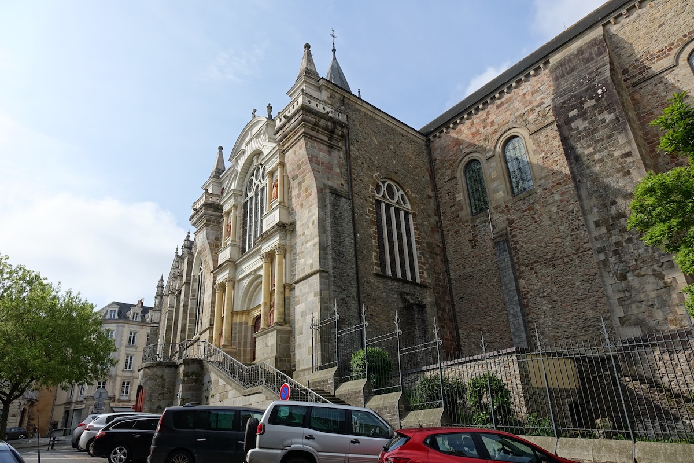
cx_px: 347
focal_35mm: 24
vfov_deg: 53.1
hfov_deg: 73.7
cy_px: 232
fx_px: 463
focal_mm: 8.8
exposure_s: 1/800
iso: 125
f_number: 4.5
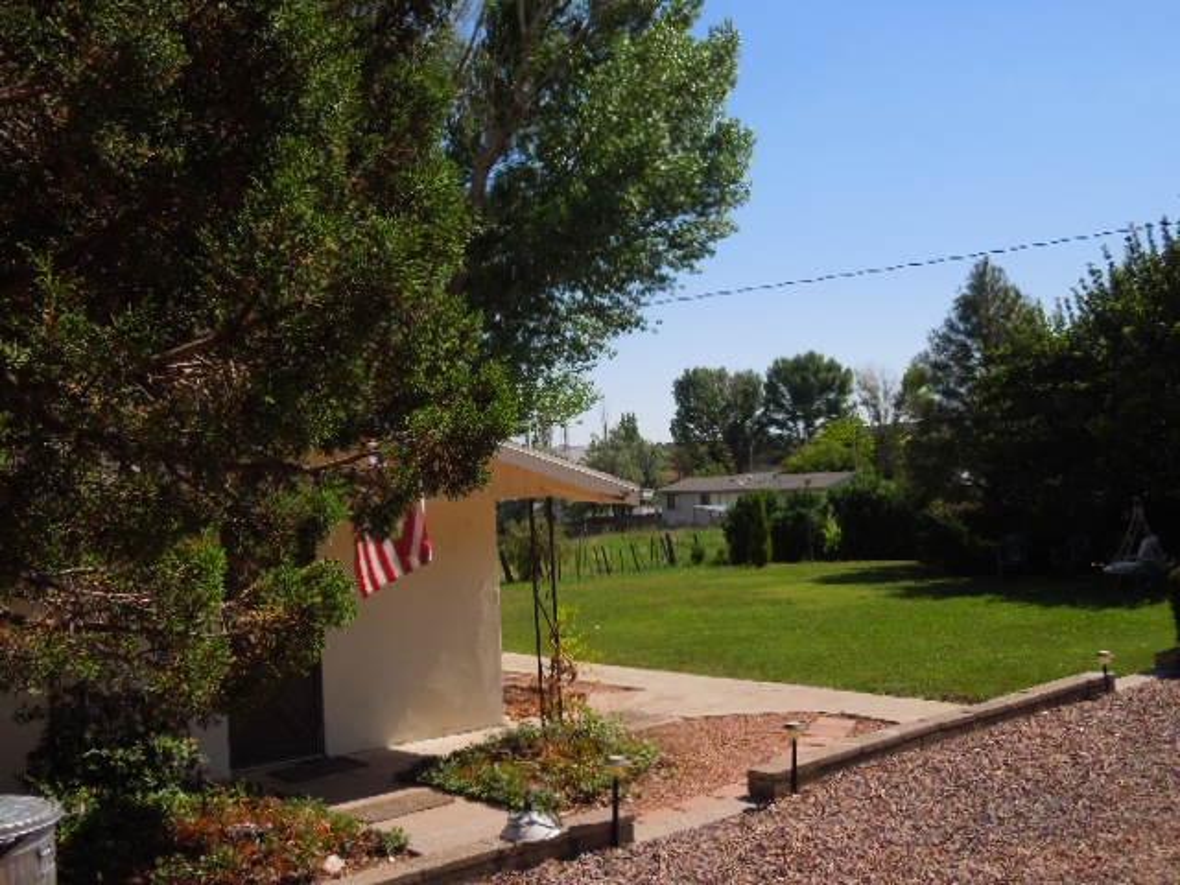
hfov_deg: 52.6
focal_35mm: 35
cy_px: 442
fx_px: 1193
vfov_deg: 40.7
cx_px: 590
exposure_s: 1/320
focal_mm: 6.3
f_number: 7.4
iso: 100
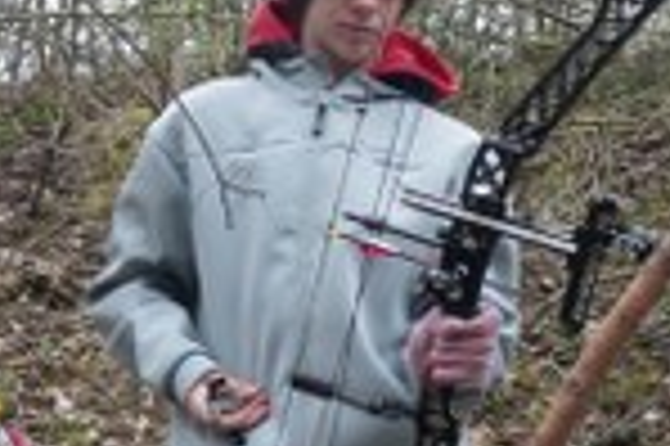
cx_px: 202
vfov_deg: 12.0
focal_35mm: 114
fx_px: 2119
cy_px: 338
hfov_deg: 17.9
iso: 64
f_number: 3.8
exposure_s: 1/100
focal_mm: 6.1
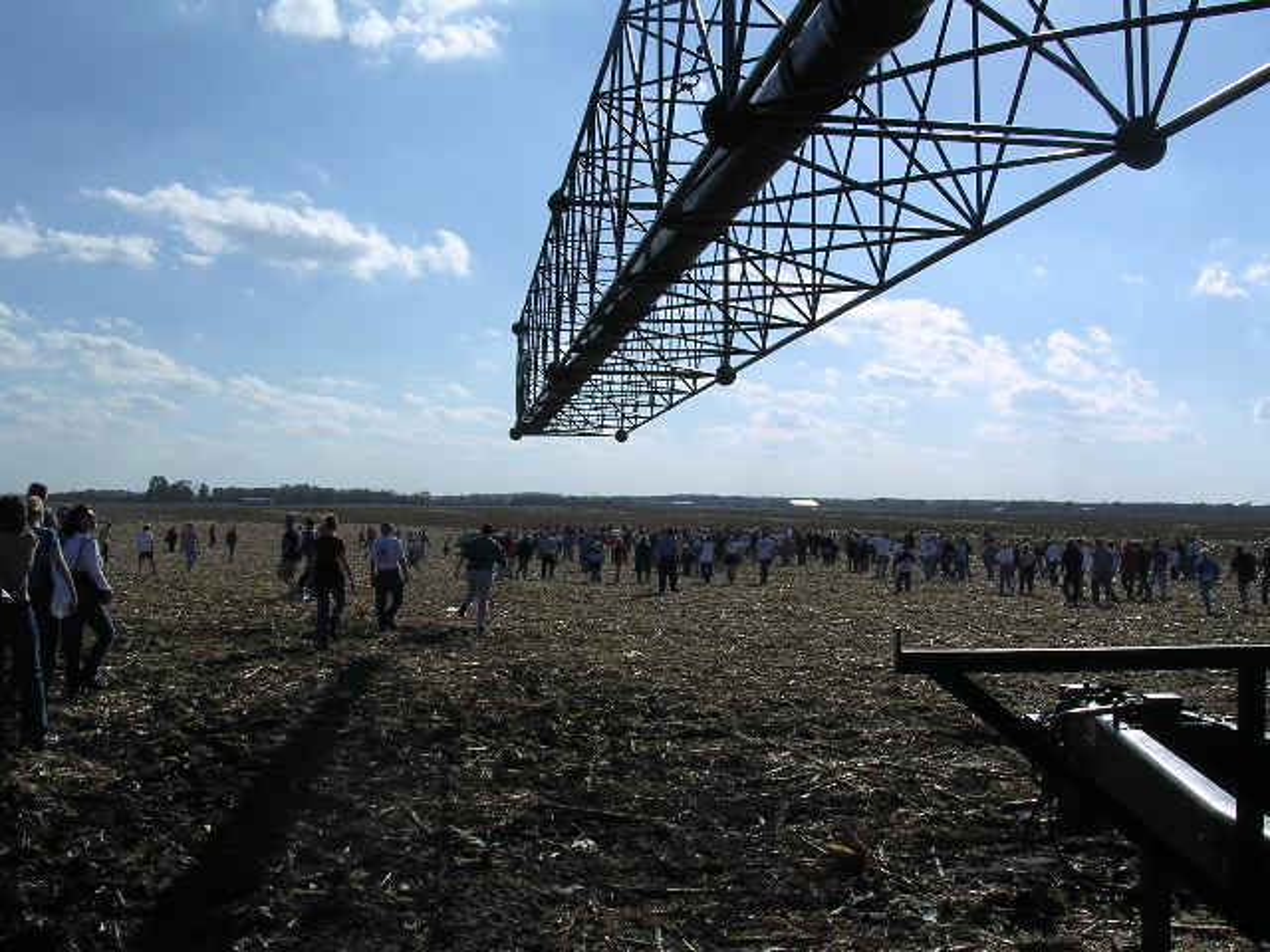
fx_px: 1394
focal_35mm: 38
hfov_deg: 49.0
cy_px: 476
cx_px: 635
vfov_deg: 37.7
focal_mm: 5.8
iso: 100
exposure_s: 1/888
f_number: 5.6
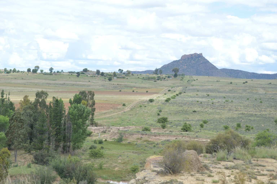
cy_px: 92
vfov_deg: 16.5
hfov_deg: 24.6
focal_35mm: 82
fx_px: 634
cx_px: 138
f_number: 10
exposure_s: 1/125
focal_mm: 55
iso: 100
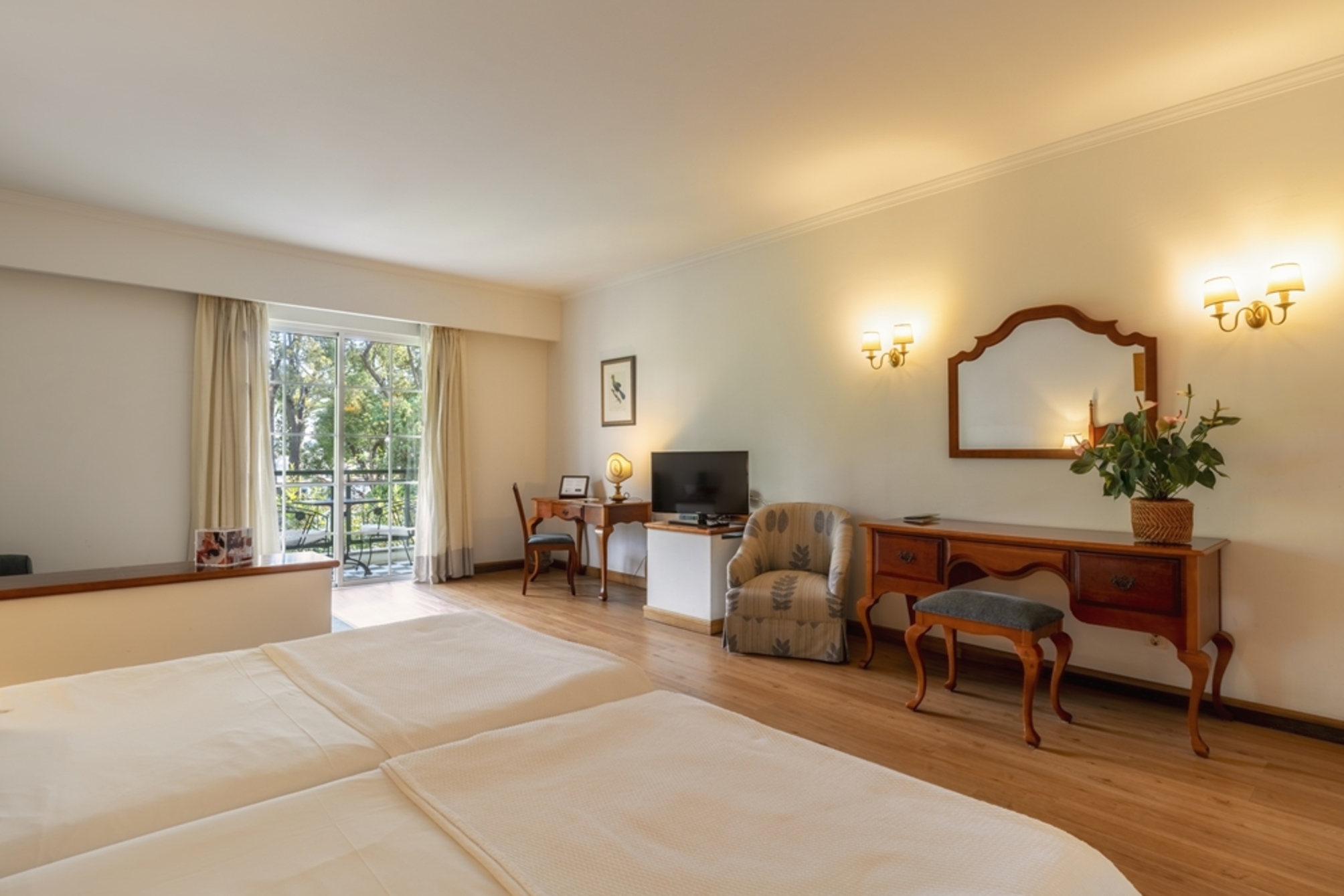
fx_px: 672
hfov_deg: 90.0
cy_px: 448
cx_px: 672
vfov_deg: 67.4
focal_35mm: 18
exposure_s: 1/40
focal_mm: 18
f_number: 9
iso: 100
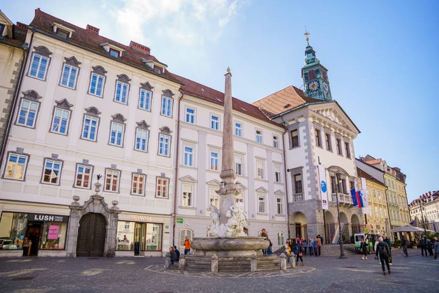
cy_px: 147
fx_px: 297
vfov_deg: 52.4
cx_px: 218
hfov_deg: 72.9
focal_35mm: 24
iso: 200
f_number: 2.8
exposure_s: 1/2000
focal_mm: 24
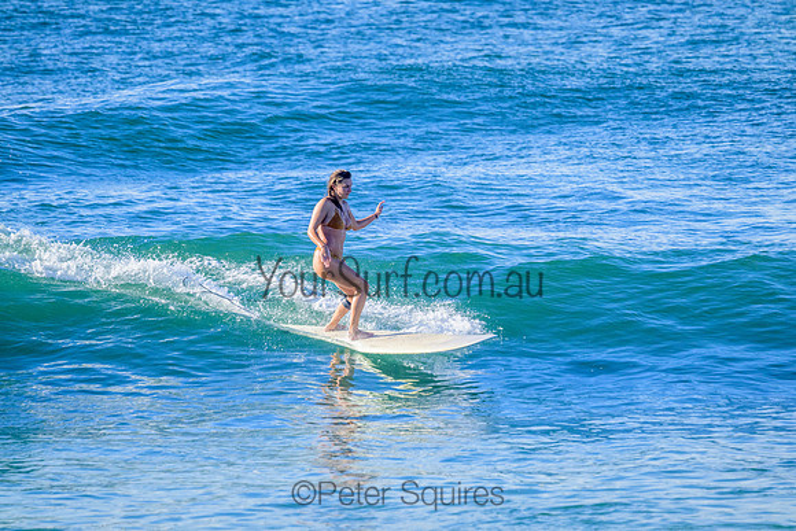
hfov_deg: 4.0
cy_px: 266
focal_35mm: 520
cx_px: 398
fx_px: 11500
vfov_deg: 2.6
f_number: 10
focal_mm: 520
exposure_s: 1/2000
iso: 1600
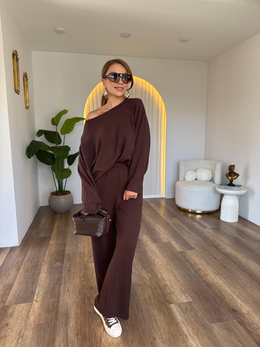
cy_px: 174
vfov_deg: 71.6
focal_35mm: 24
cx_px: 130
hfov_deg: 56.8
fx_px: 240
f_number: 1.78
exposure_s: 1/121
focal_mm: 6.76
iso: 50
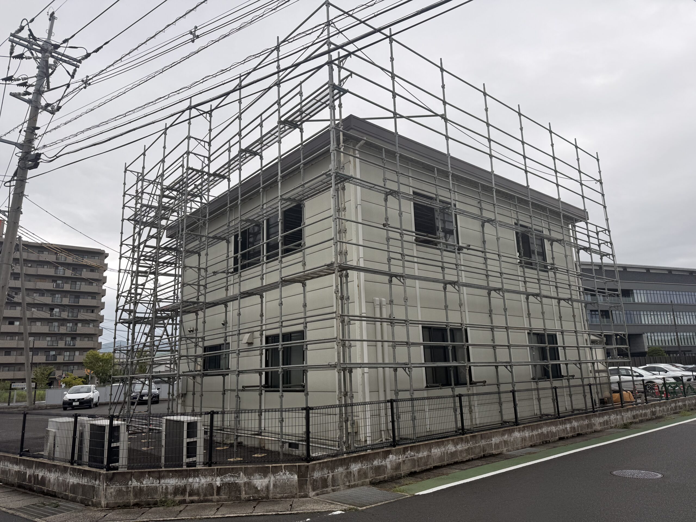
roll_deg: +2.1
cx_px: 348
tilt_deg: +11.8
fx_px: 483
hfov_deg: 71.6
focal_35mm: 24
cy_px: 261
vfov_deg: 56.8
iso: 80
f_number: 1.78
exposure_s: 1/632
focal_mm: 6.76
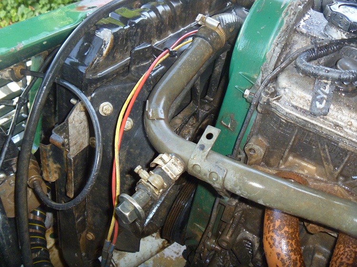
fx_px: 361
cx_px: 178
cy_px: 134
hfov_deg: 52.6
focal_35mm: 35
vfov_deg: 40.7
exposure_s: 1/60
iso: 250
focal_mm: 6.3
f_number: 3.5
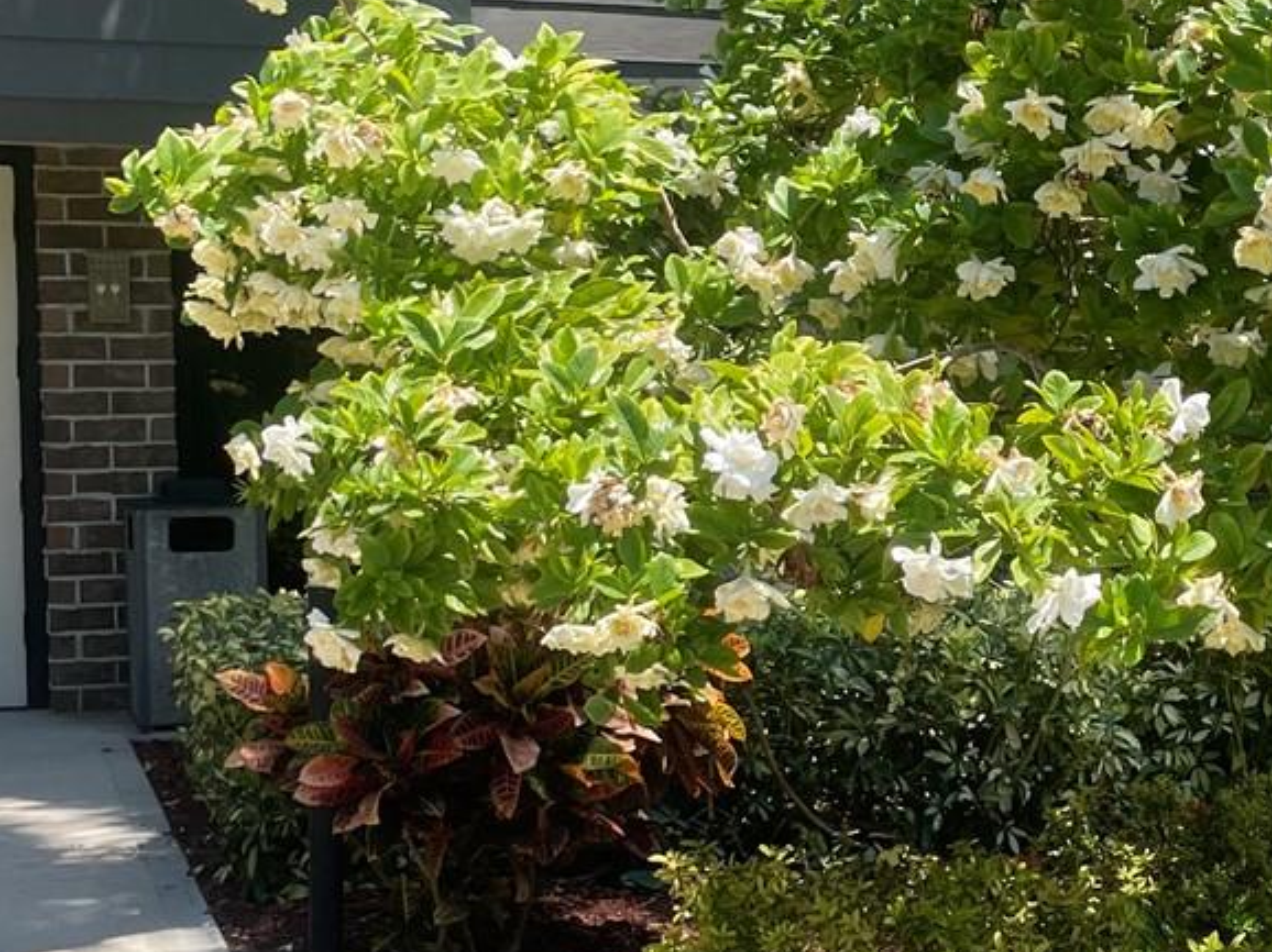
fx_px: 2645
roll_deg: +1.9
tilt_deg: -3.9
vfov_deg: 20.4
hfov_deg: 26.7
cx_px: 946
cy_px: 580
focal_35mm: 72
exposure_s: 1/1350
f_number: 1.6
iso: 32
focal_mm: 4.2
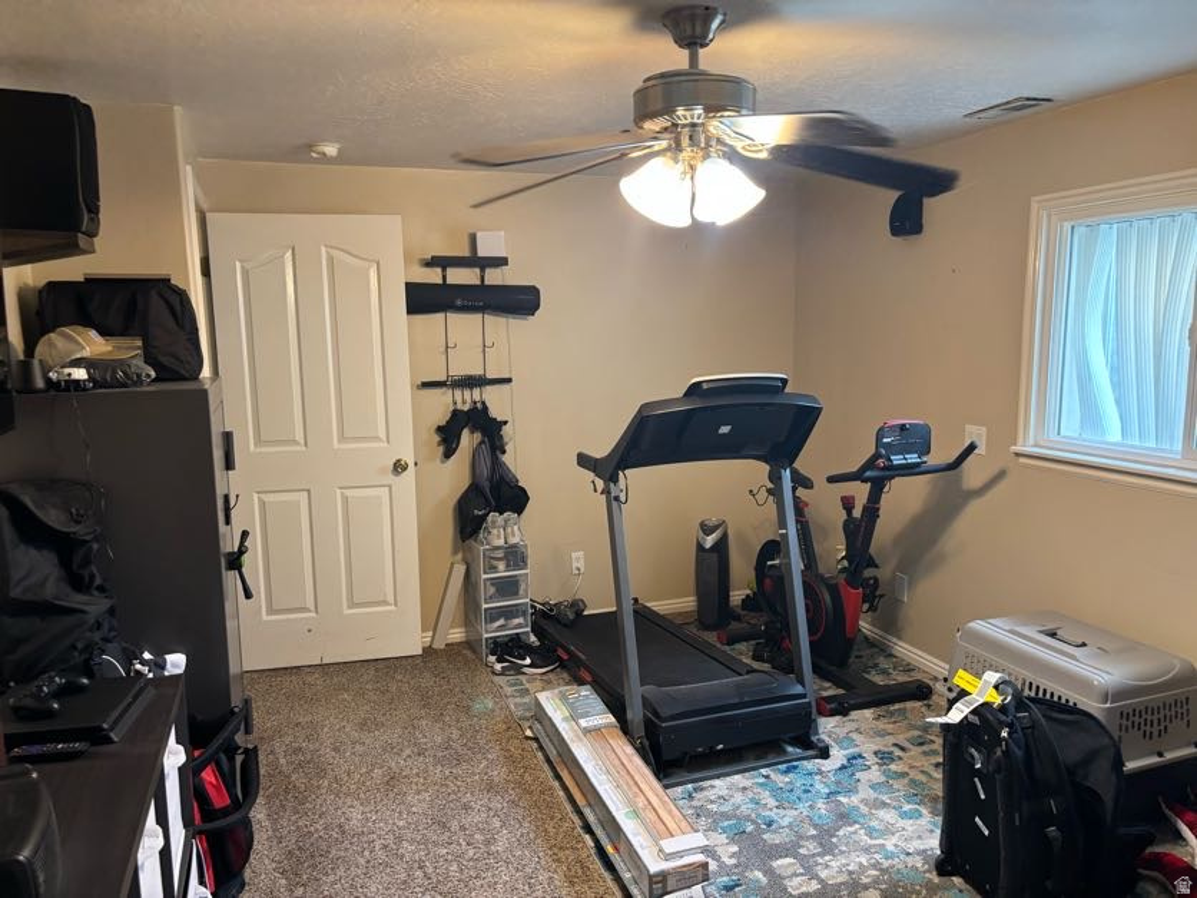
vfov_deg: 53.1
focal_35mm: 26
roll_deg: +1.1
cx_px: 598
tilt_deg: -8.3
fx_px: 899
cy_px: 449
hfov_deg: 67.3
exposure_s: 1/60
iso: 320
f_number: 1.6
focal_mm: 5.96
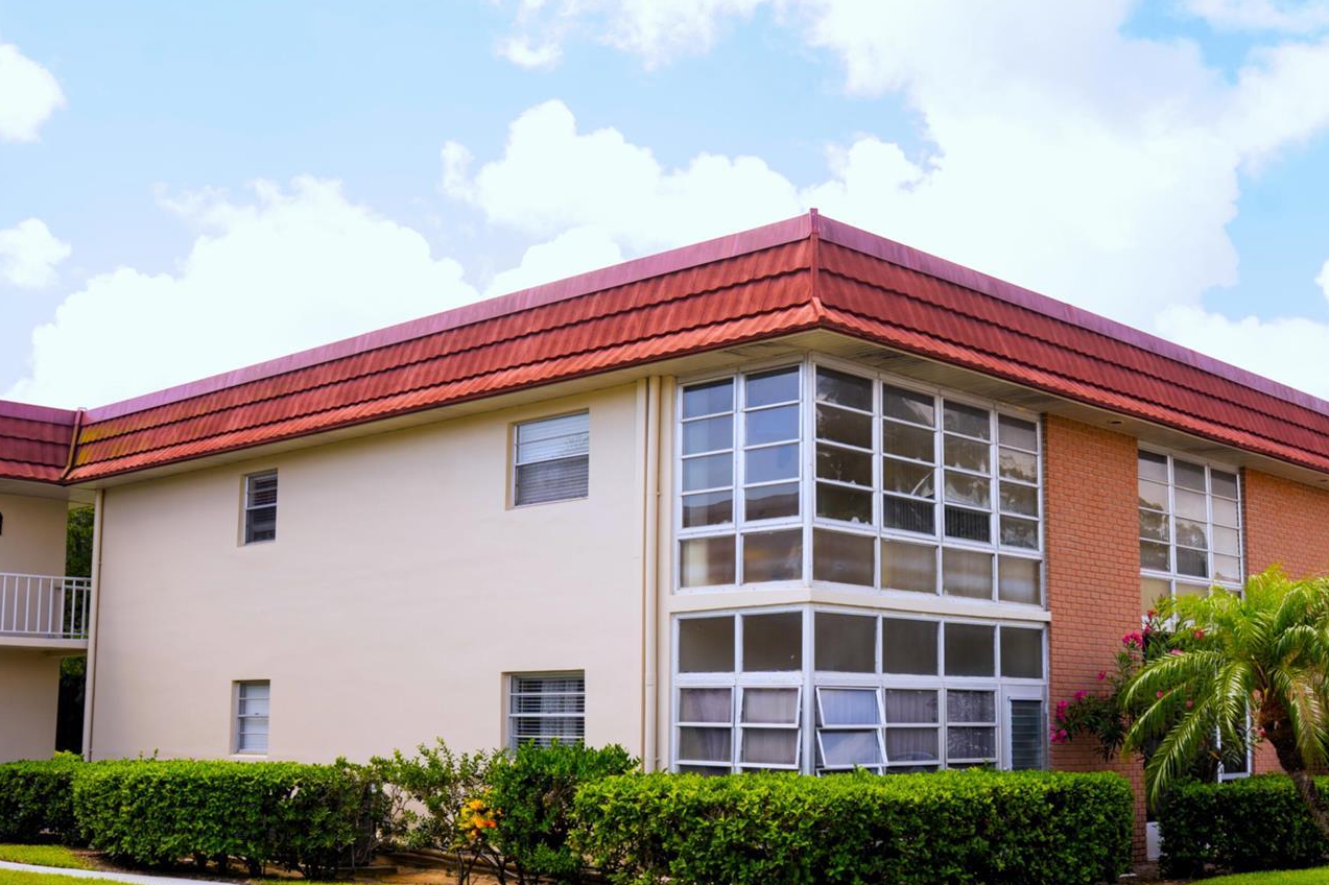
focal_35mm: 44
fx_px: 1624
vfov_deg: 30.4
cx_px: 756
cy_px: 534
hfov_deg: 44.4
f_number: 5
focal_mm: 35
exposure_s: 1/125
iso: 50
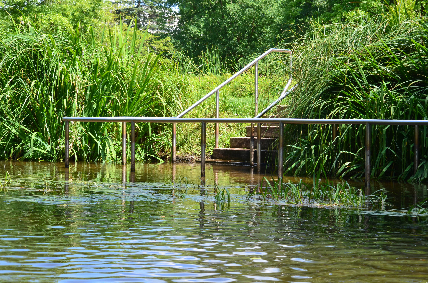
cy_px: 131
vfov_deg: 15.2
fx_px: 1062
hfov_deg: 22.8
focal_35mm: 90
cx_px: 206
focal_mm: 55
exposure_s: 1/100
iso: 200
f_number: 11
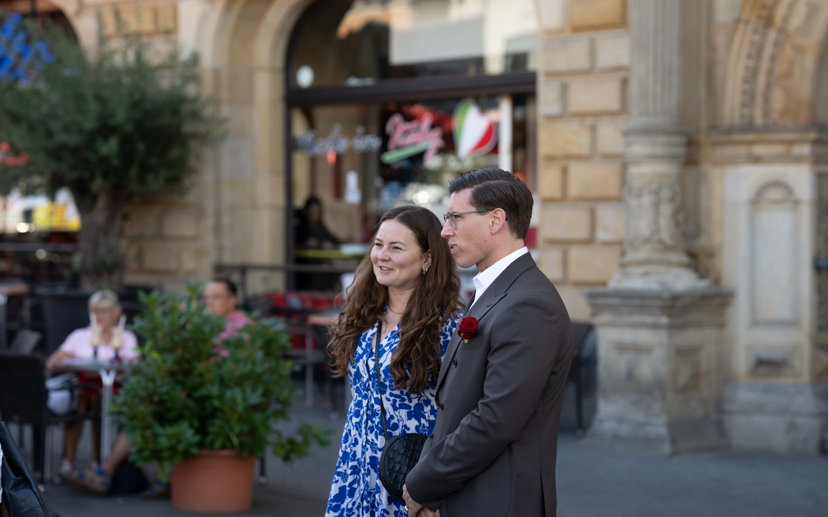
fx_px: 1963
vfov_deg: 15.0
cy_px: 276
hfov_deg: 23.8
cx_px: 416
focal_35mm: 87
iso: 100
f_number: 2.8
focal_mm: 85
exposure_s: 1/320
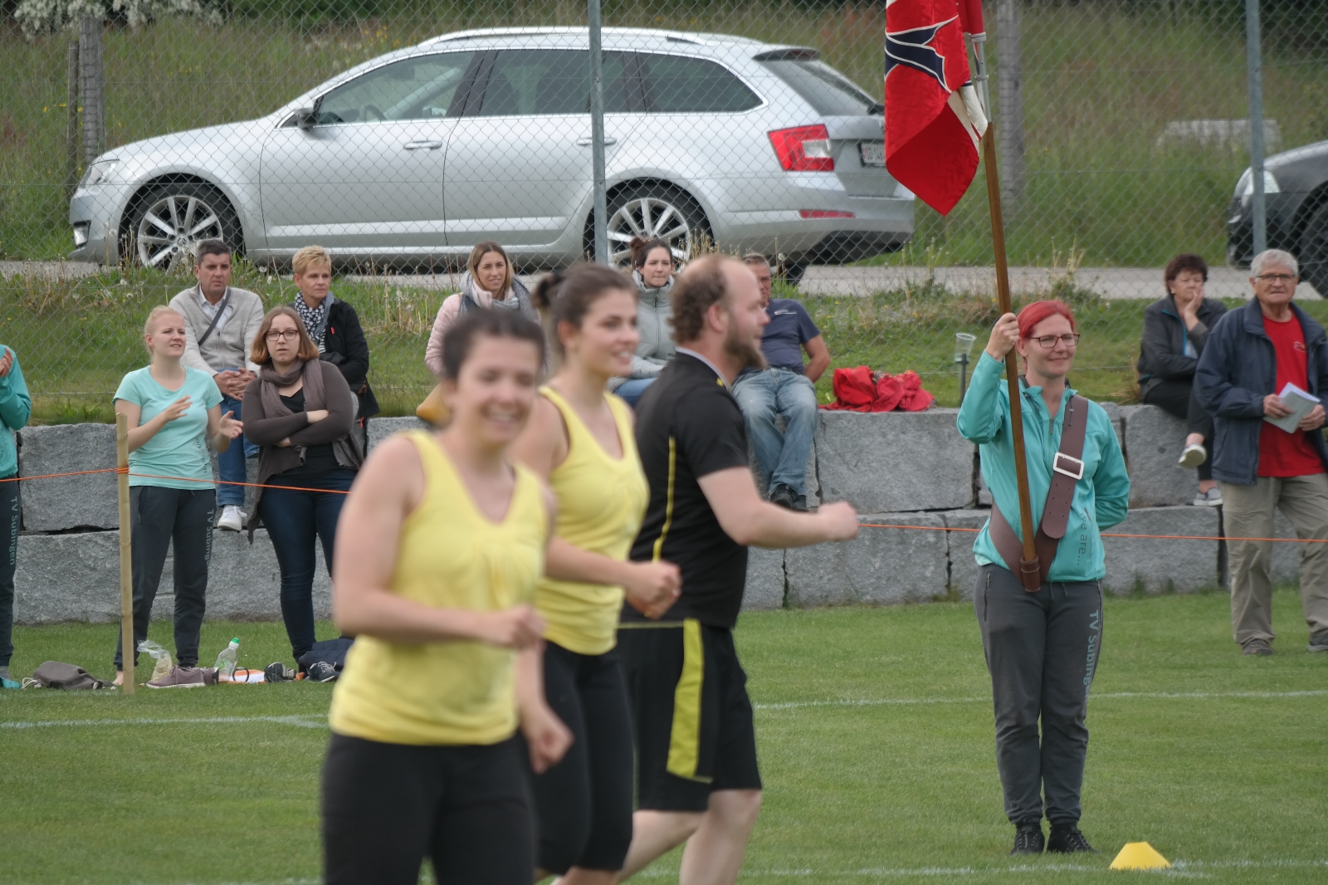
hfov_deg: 6.7
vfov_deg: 4.5
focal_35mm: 308
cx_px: 664
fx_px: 11359
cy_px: 442
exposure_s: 1/320
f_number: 5.6
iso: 200
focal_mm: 200
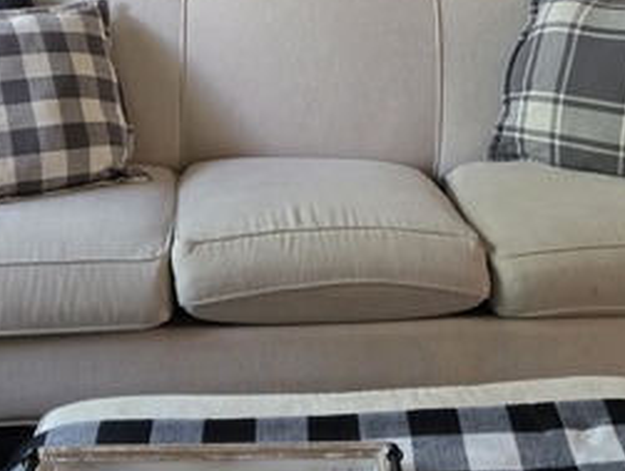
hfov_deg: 31.6
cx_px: 332
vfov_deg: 23.0
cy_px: -12
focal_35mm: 61
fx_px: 1103
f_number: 1.8
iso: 500
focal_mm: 5.4
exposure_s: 1/120
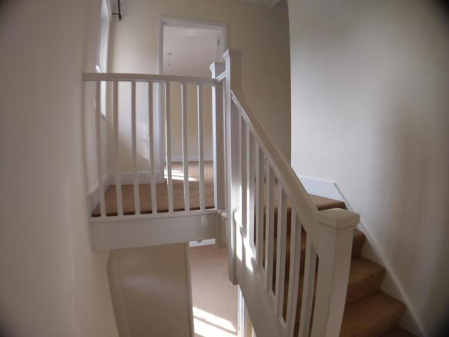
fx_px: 337
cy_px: 168
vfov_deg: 53.0
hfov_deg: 67.3
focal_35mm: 26
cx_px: 224
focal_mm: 4.58
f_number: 1.8
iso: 100
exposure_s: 1/104
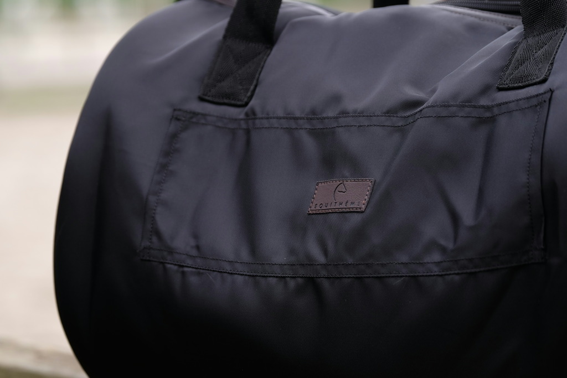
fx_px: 2662
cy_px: 189
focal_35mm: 169
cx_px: 284
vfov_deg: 8.1
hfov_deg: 12.2
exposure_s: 1/180
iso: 320
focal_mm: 112.6
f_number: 4
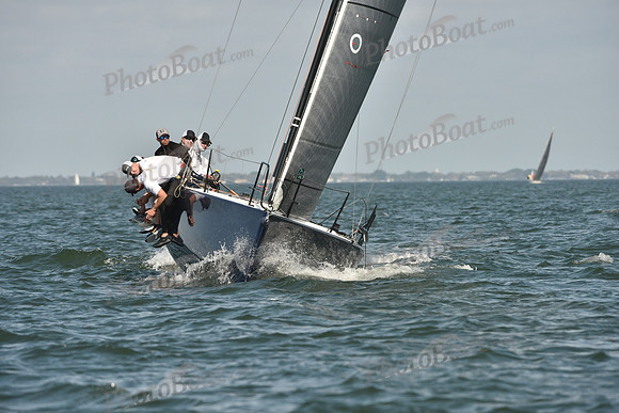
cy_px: 206
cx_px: 310
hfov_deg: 5.2
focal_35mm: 400
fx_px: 6879
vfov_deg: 3.4
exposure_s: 1/1250
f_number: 9
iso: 400
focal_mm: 400
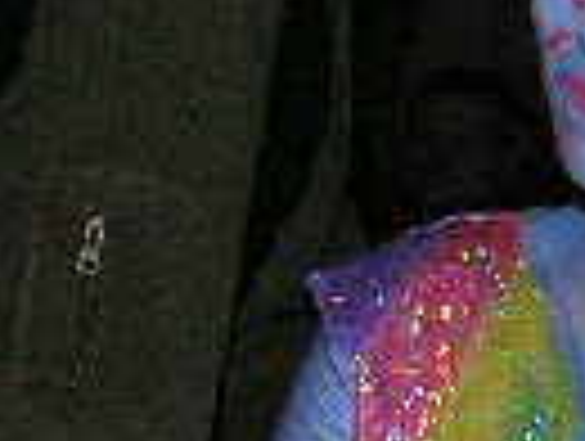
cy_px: 81
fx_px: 3640
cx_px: 1040
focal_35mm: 215
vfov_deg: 6.9
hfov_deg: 8.8
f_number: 4
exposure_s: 1/60.1
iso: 200
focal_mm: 8.9
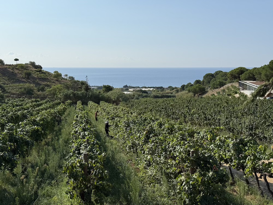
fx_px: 379
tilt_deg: -4.8
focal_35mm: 48
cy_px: 102
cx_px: 136
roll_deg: -0.4
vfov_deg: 30.3
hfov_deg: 39.7
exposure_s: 1/9901
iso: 80
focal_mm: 6.76
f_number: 1.78
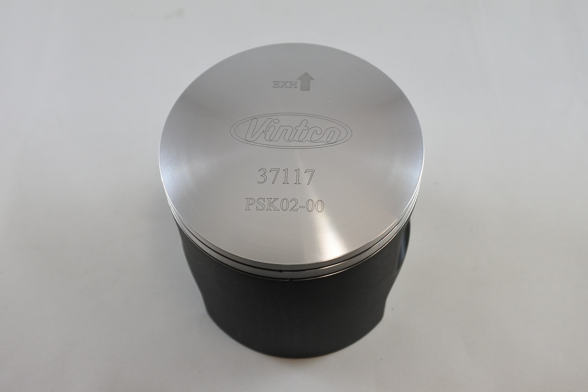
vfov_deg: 35.0
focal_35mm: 38
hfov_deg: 50.7
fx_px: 621
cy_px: 196
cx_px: 294
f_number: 4
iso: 400
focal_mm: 14.3
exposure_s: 1/200
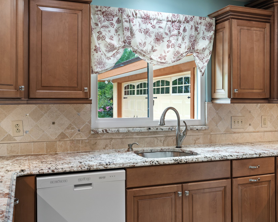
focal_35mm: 37
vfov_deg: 40.1
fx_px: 304
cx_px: 142
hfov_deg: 49.1
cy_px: 113
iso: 320
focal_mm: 32
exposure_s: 1/3
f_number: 8
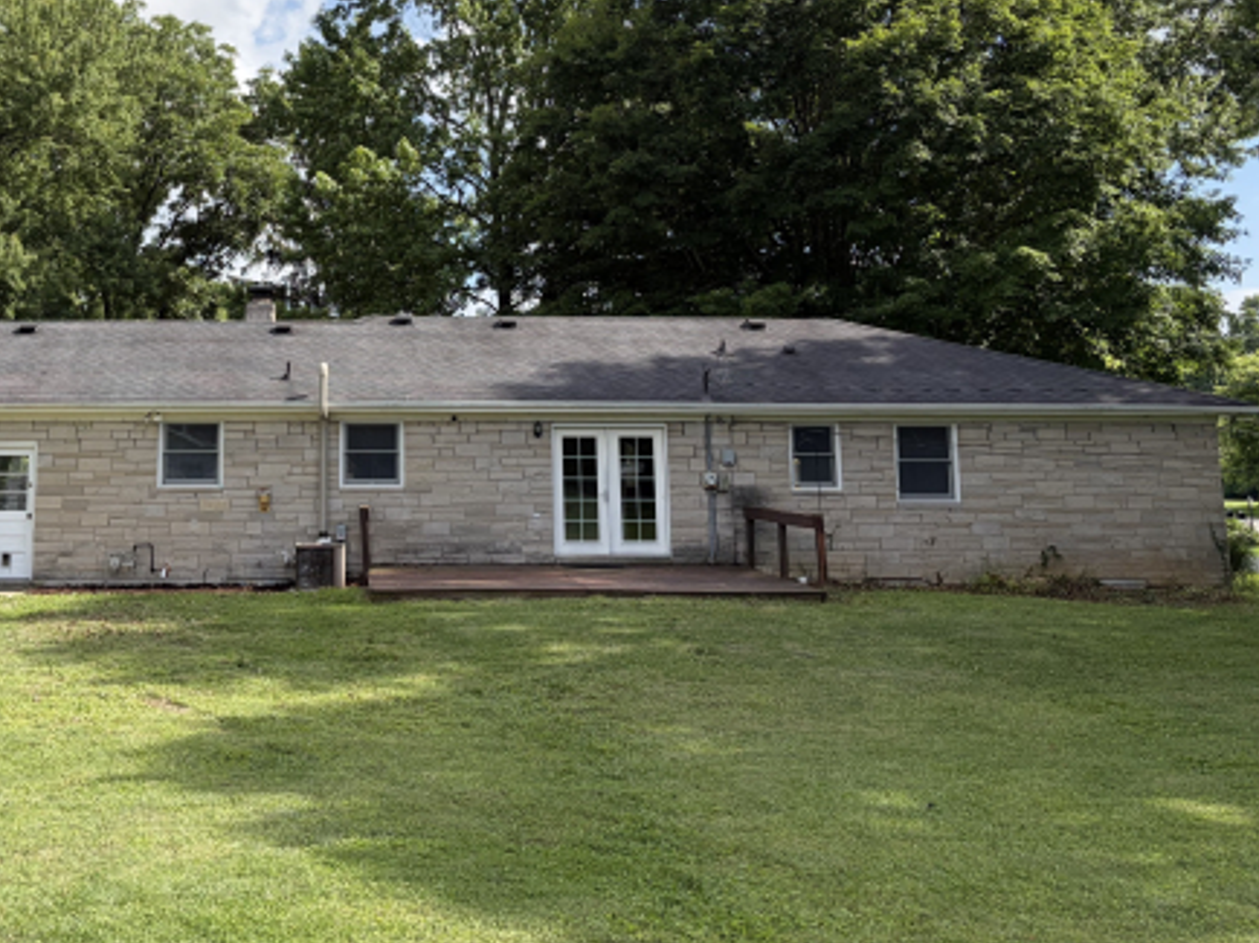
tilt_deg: +7.8
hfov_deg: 45.9
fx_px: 1454
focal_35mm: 40
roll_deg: +0.6
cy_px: 238
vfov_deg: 35.2
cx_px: 387
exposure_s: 1/2364
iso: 50
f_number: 1.6
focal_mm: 5.96
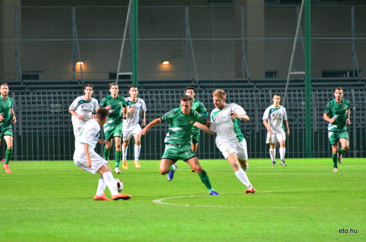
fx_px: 4566
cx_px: 183
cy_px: 121
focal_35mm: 450
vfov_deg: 3.0
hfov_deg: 4.6
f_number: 5.6
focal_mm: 300
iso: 4000
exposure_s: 1/200
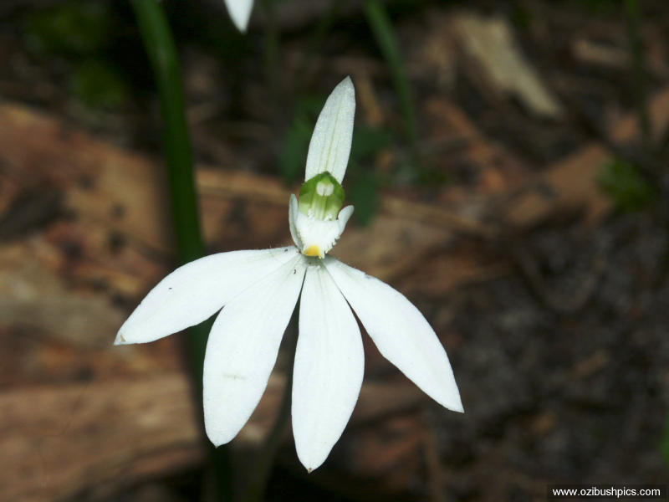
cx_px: 334
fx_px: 3846
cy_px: 251
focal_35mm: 199
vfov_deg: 7.5
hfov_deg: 9.9
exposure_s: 1/180
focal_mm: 50.48
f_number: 8
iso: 100
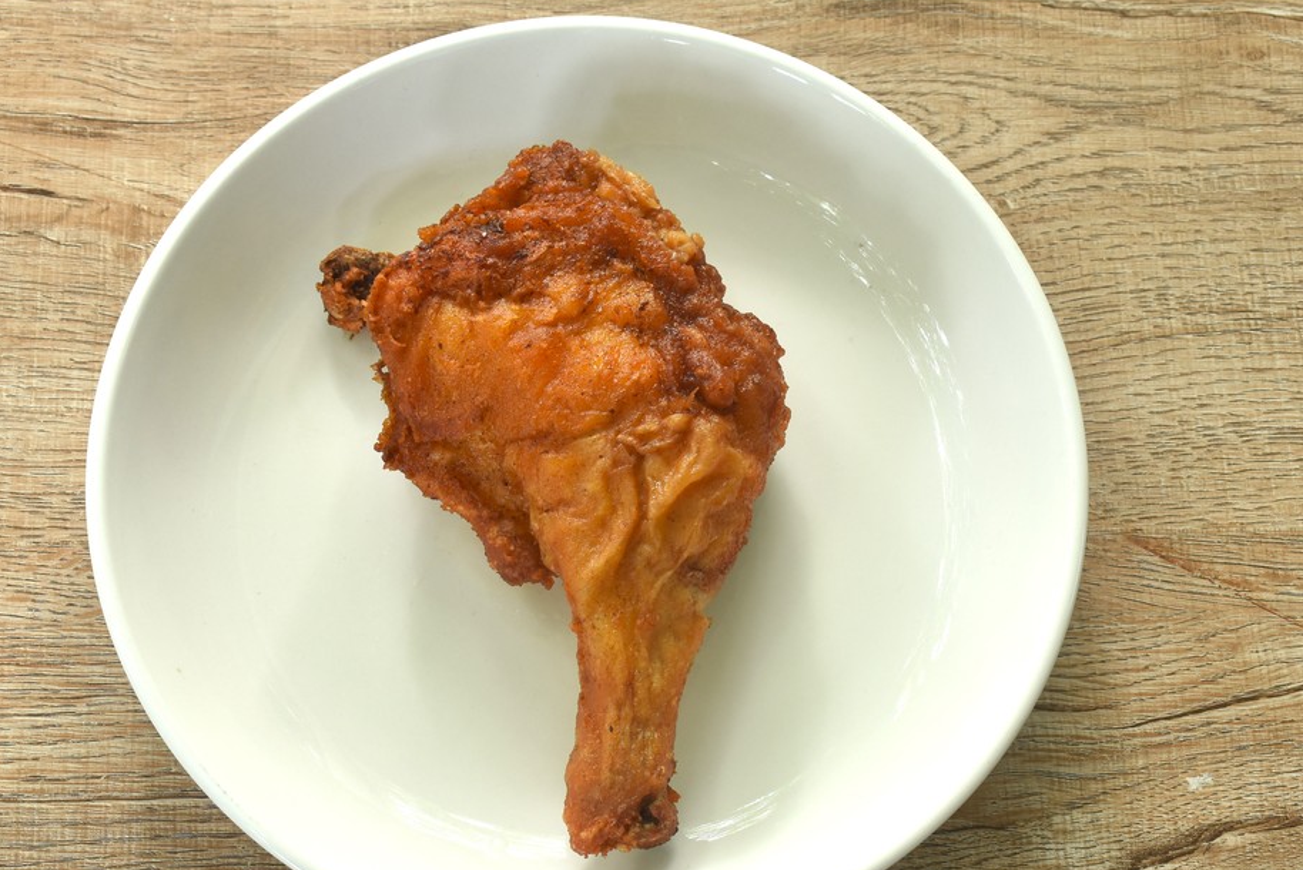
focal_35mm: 63
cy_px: 499
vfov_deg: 21.6
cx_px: 619
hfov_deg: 31.9
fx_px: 2281
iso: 100
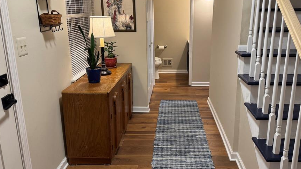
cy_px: 73
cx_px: 168
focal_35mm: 31
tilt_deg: -15.0
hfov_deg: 62.4
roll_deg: +0.2
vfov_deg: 37.7
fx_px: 247
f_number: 1.78
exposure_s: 1/60
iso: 200
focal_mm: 6.76
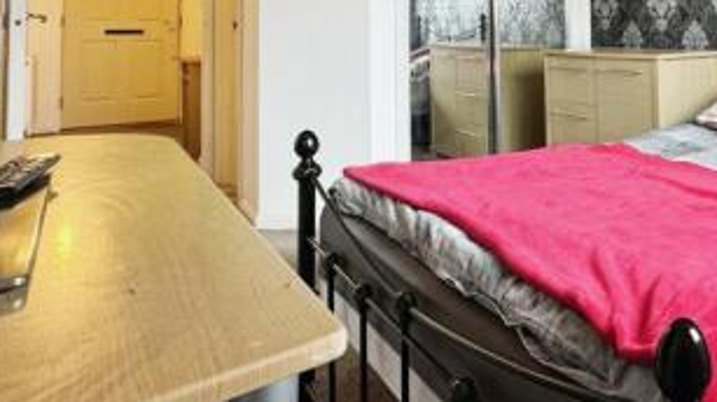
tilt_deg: +0.1
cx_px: 669
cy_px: 55
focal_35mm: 29
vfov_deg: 37.9
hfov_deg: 55.5
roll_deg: +0.1
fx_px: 551
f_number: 2.2
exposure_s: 1/50
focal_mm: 2.22
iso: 250
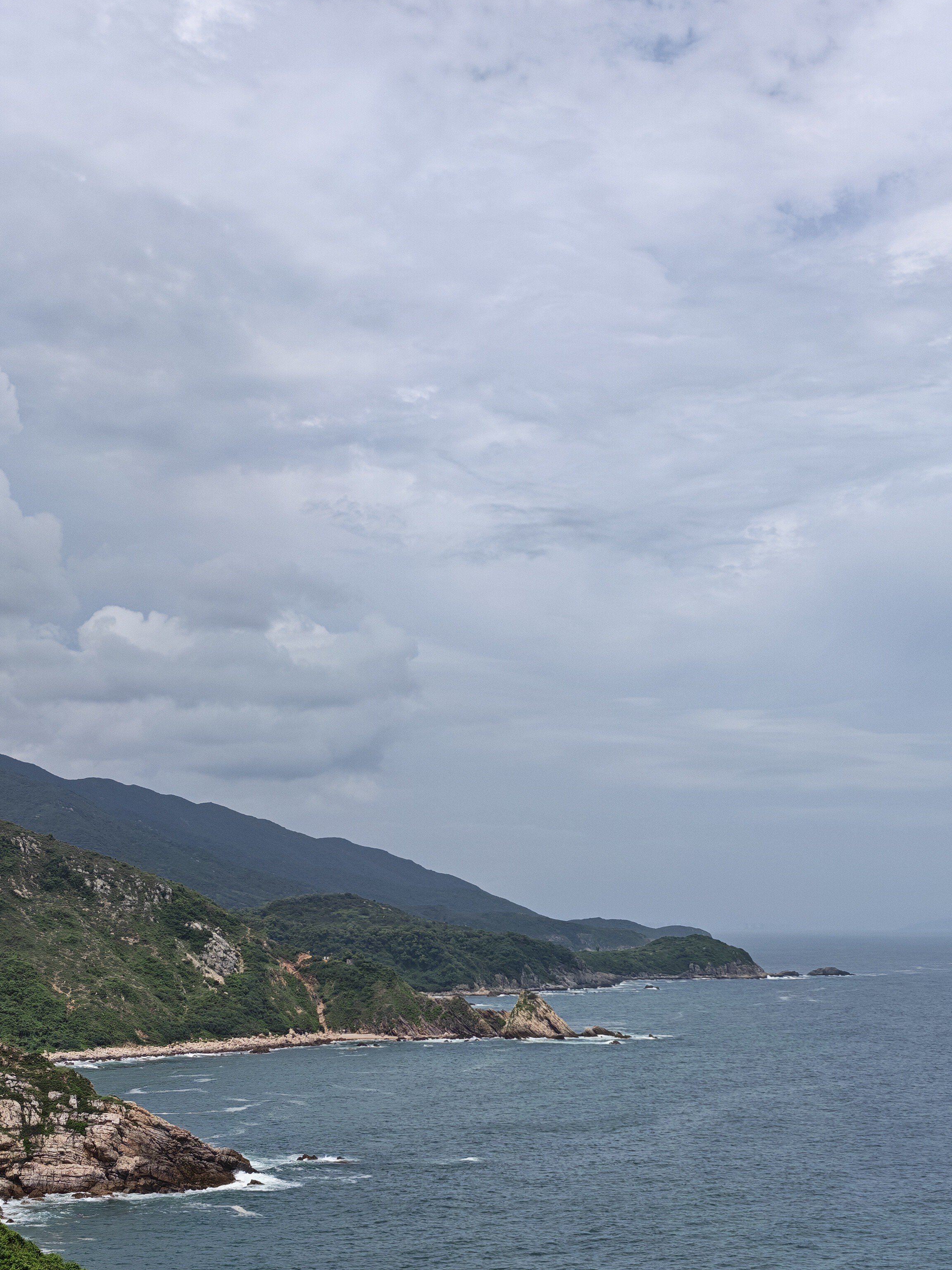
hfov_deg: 22.9
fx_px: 2347
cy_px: 811
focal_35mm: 64
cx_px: 489
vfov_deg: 30.1
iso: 50
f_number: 1.9
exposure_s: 1/1200
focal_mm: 6.12
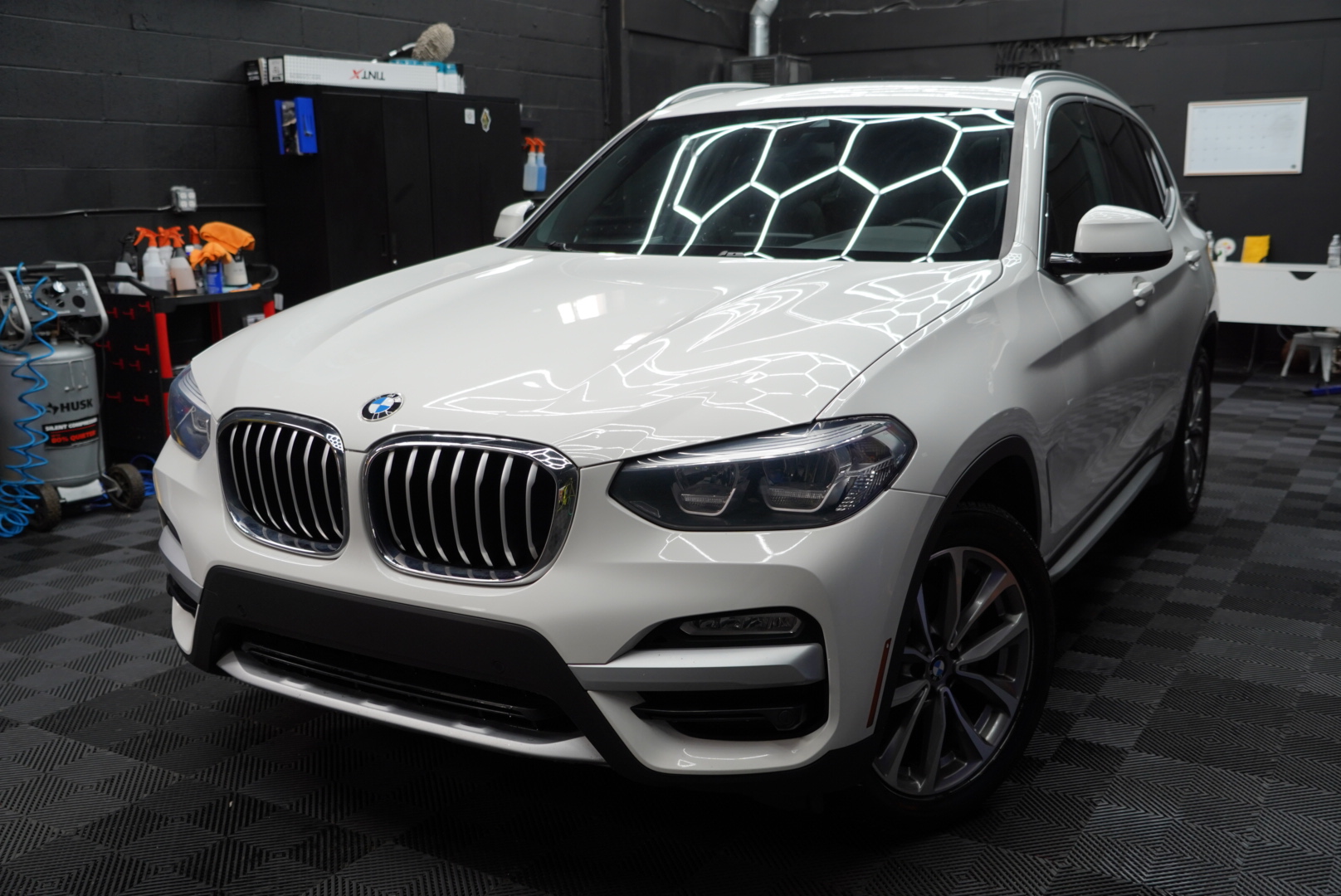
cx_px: 670
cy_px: 448
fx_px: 1305
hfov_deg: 54.4
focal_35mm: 35
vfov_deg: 37.9
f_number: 4
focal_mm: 35
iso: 800
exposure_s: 1/160
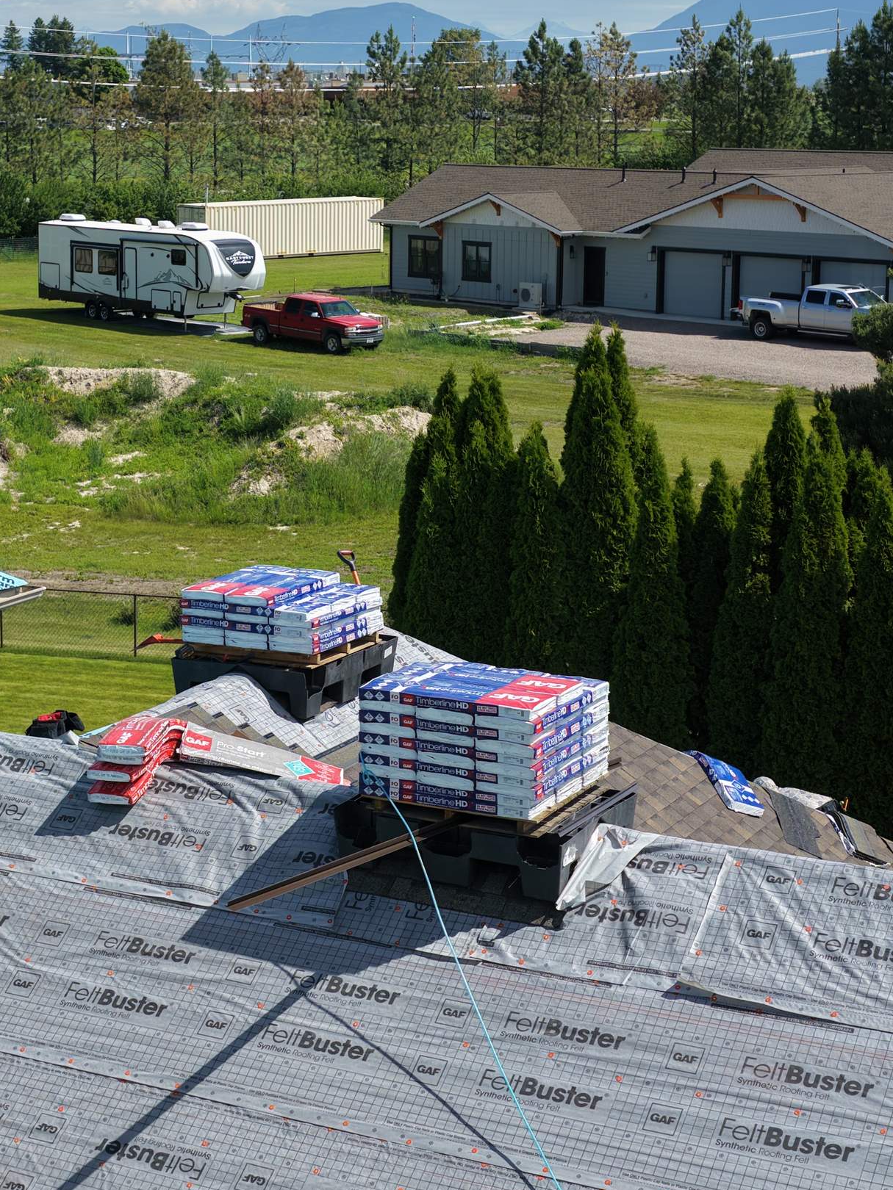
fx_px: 2305
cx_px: 246
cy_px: 500
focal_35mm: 67
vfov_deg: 28.9
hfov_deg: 21.8
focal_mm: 14.45
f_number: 2.8
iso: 200
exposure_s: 1/2500
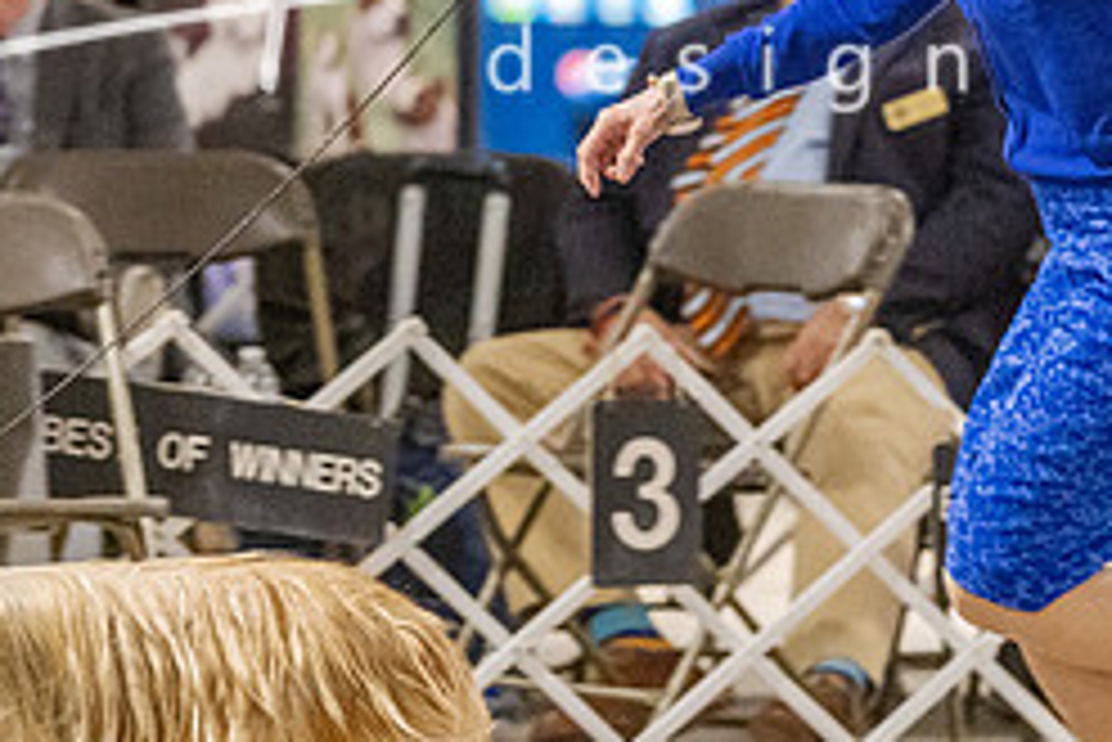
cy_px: 225
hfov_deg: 5.1
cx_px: 149
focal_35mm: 404
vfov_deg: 3.4
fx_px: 12486
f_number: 3.2
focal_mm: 148
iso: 6400
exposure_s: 1/400
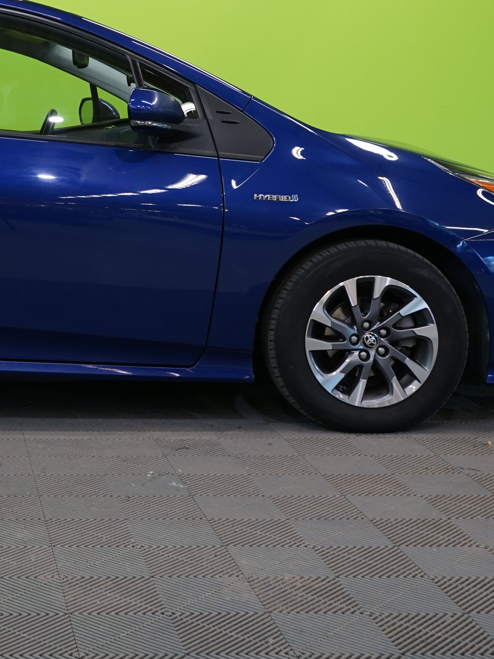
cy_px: 149
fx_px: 1237
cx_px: -48
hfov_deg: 21.4
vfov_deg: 29.3
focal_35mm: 65
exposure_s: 1/25
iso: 400
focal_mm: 28
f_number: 5.6
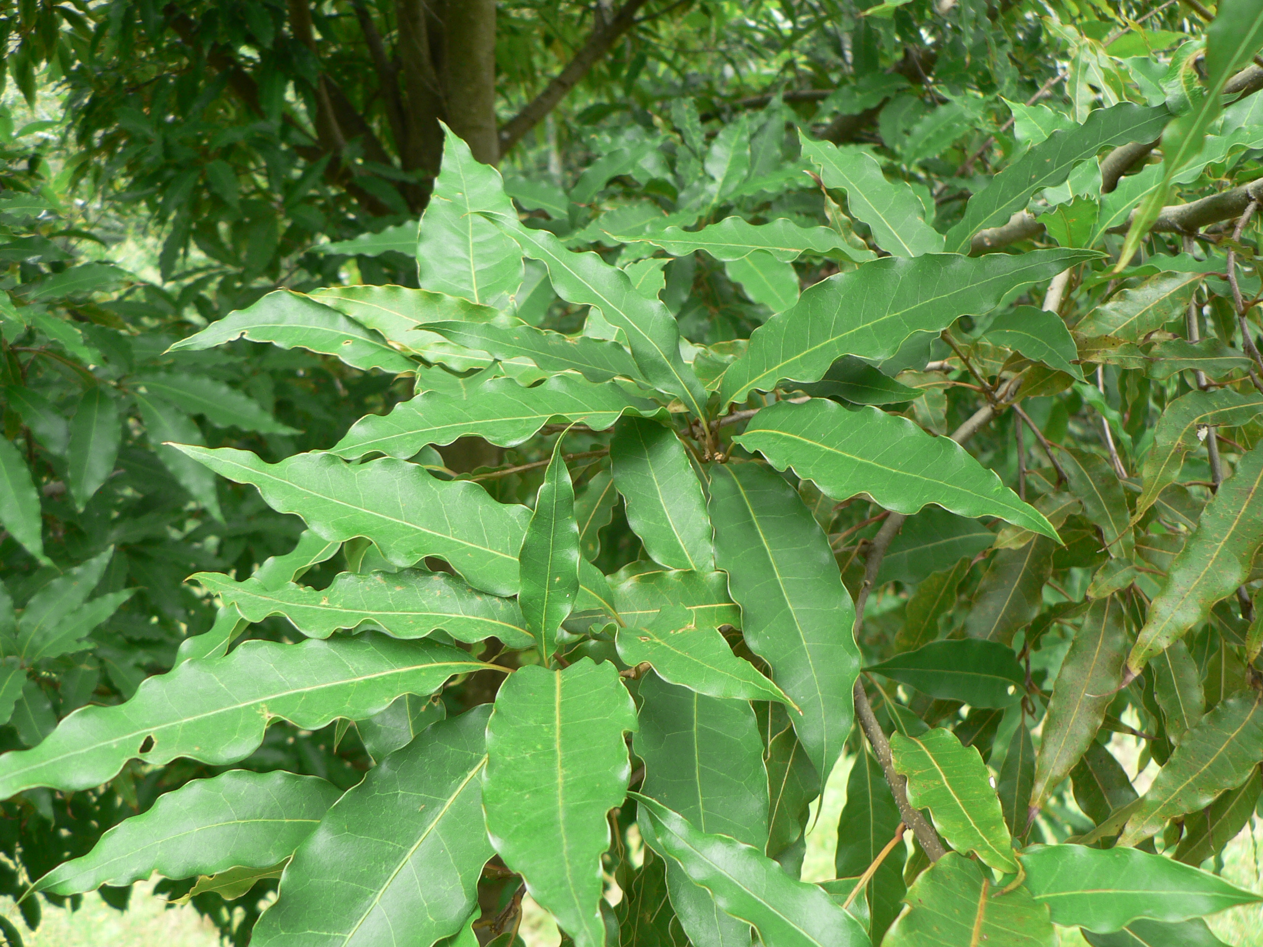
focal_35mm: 36
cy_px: 474
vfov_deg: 39.7
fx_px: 1313
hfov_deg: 51.4
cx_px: 632
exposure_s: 1/50
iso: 80
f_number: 2.8
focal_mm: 6
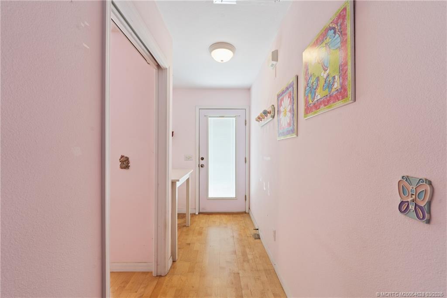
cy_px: 149
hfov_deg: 104.3
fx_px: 174
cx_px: 224
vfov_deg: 81.2
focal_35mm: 14
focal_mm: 14
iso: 250
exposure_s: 1/8
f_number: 9
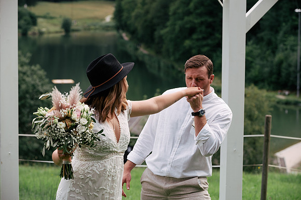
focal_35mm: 125
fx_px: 1045
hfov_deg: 16.4
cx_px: 150
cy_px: 100
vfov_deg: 11.0
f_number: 8
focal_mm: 125
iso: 500
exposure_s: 1/250
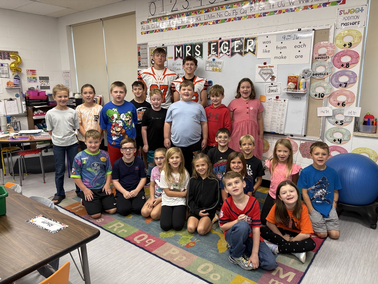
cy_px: 142
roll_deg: +0.3
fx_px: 284
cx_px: 189
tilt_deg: -11.0
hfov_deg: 67.3
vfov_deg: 53.1
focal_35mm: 26
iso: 160
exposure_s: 1/60
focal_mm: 5.96
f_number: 1.6
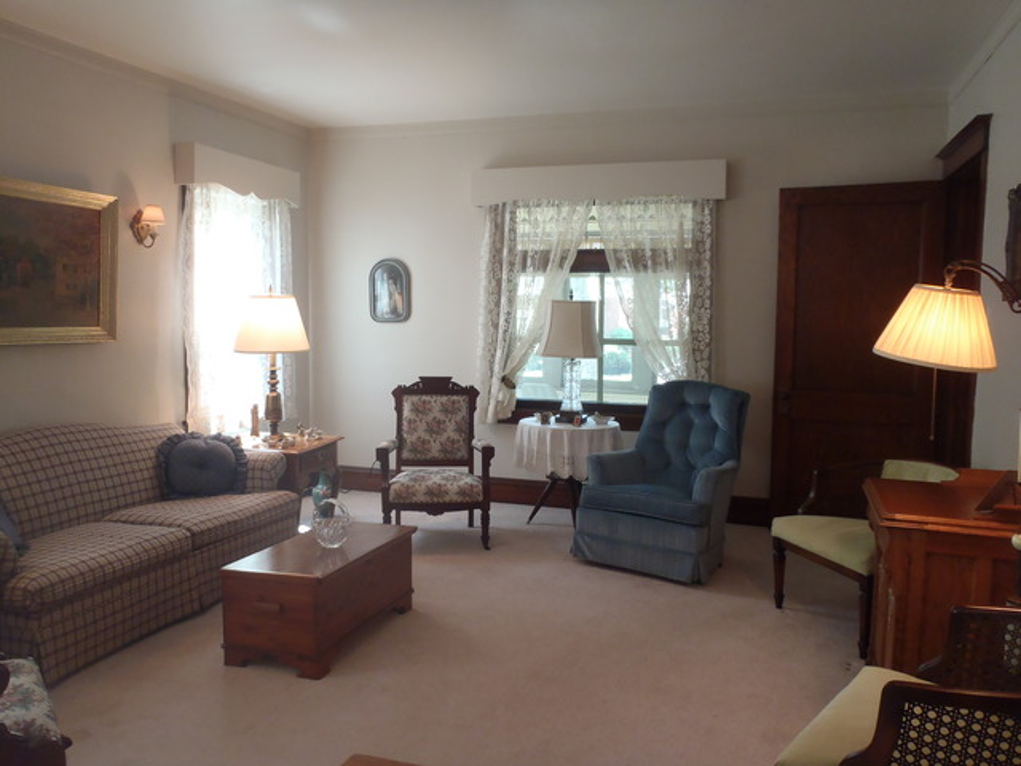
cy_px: 383
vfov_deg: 49.7
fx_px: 826
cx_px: 510
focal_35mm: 28
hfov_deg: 63.4
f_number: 3.9
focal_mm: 5
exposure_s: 1/20
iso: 200
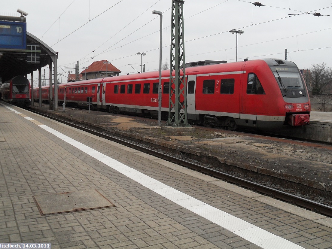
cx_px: 168
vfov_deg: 37.7
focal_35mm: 38
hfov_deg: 49.0
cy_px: 116
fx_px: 364
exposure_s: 1/250
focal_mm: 6.2
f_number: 2.8
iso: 100
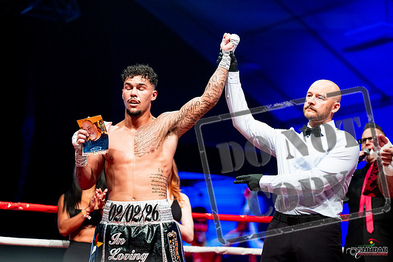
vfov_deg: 14.7
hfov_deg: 21.9
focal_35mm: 93
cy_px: 131
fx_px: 1015
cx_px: 196
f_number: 2.8
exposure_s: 1/1000
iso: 4000
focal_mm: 93
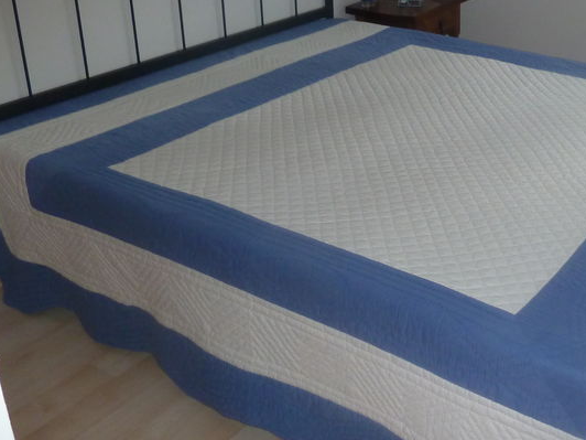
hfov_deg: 38.5
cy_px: 130
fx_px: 796
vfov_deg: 30.5
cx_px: 491
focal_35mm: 47
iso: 200
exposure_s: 1/30
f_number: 3.3
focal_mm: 4.1
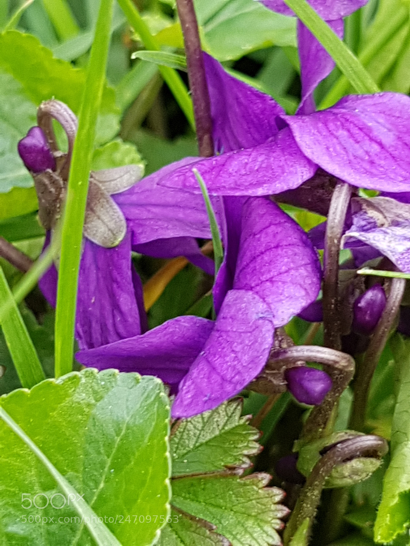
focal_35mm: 26
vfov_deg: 67.3
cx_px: 205
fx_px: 411
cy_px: 273
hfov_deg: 53.1
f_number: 1.7
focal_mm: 4.2
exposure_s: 1/136
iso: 40
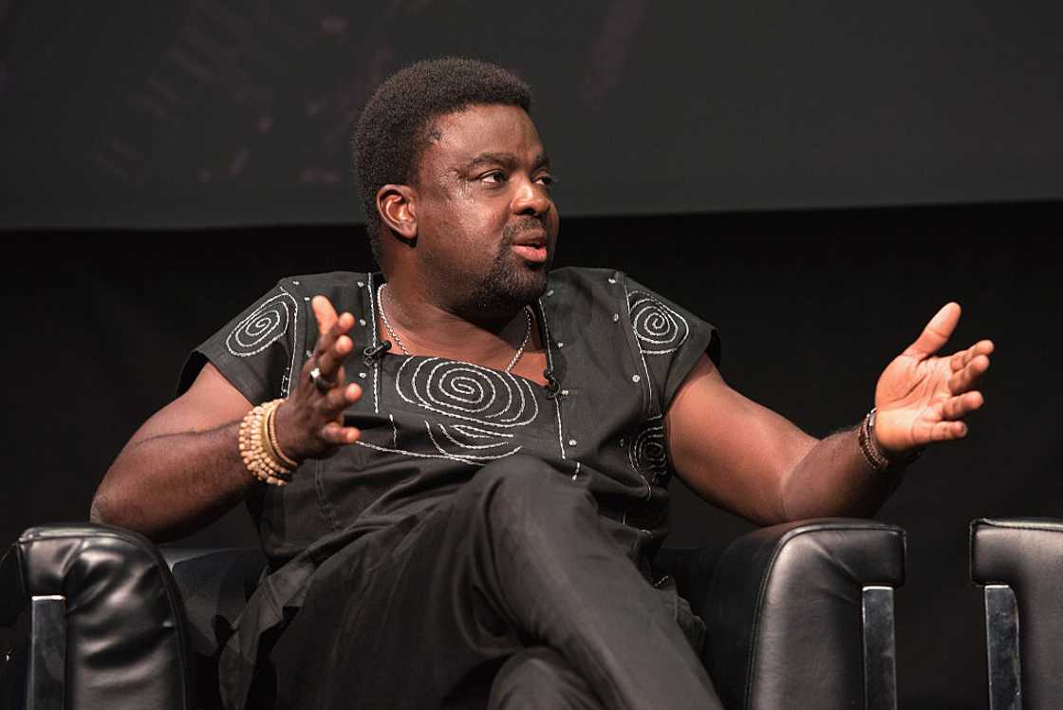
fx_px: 5170
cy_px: 355
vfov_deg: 7.9
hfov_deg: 11.7
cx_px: 532
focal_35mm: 175
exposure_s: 1/160
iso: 1600
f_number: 4.5
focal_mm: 175
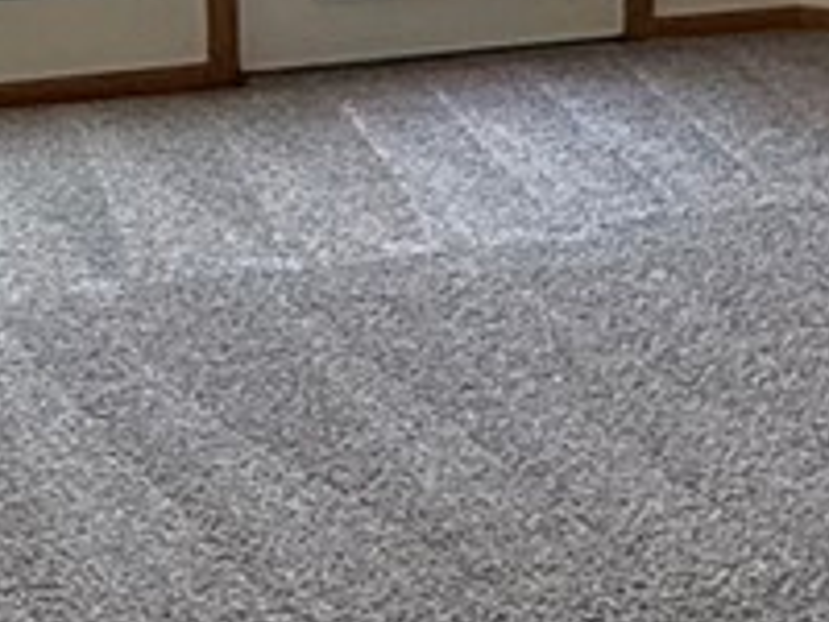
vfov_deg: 13.0
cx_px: 966
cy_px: -66
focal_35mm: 112
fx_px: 2682
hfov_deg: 16.9
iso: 125
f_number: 2.2
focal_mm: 2.22
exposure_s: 1/120
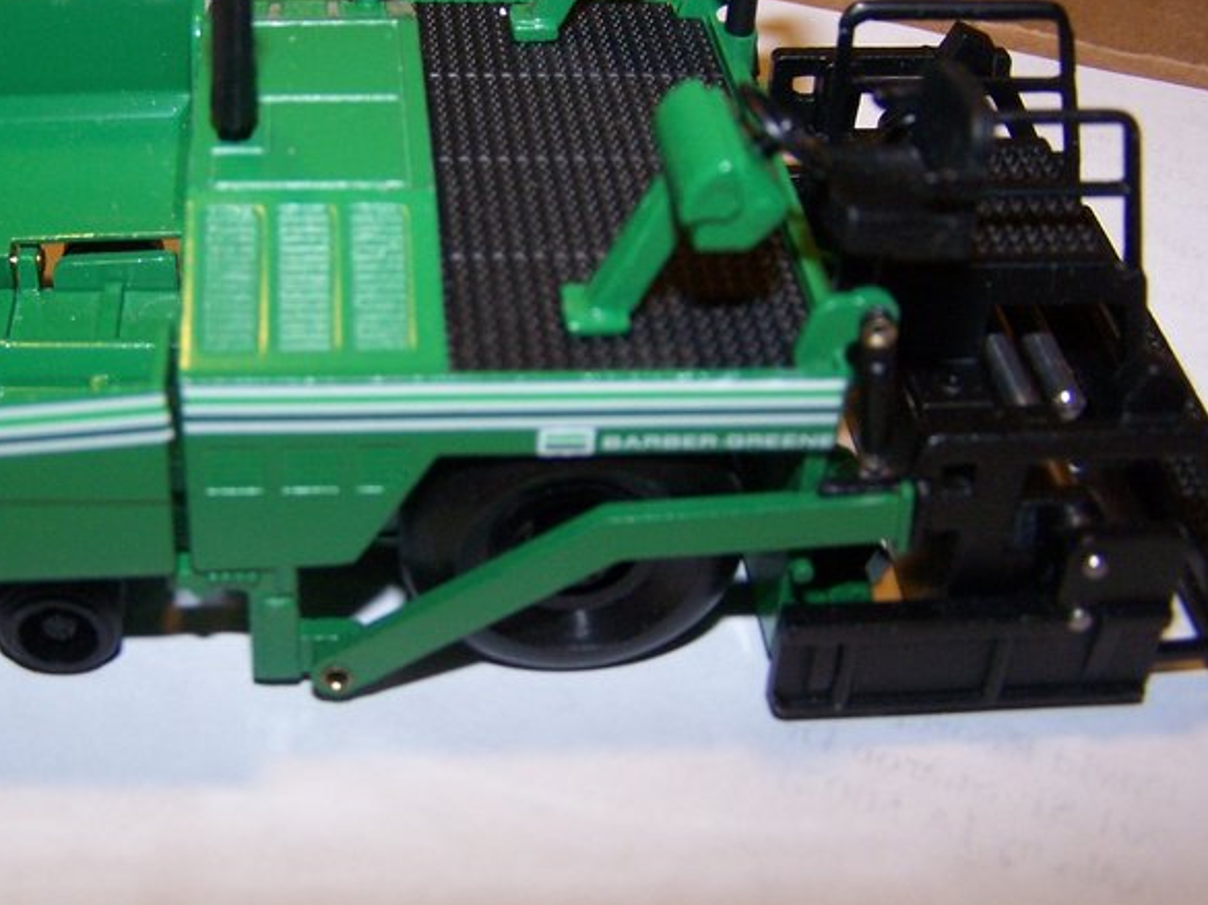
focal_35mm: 52
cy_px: 362
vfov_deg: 27.9
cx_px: 436
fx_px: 1814
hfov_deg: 36.6
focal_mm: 6.3
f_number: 2.8
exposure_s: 1/60
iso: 140
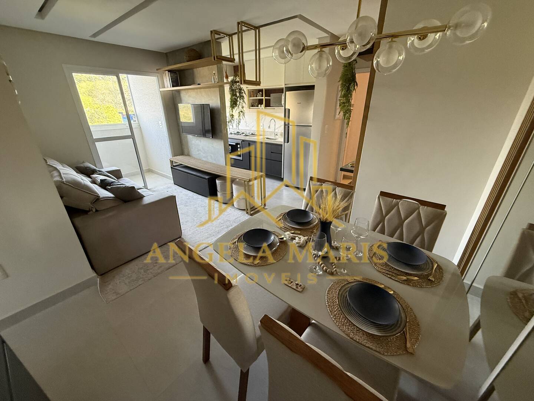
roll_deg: +0.3
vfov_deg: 85.7
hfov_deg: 102.1
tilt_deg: -24.1
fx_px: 216
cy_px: 200
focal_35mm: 14
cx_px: 267
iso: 320
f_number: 2.2
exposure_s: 1/60
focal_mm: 2.22
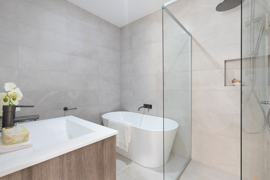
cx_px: 135
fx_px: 120
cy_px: 90
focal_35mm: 16
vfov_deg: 73.7
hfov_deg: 96.7
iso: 400
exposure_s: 1.3
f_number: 11
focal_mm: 16
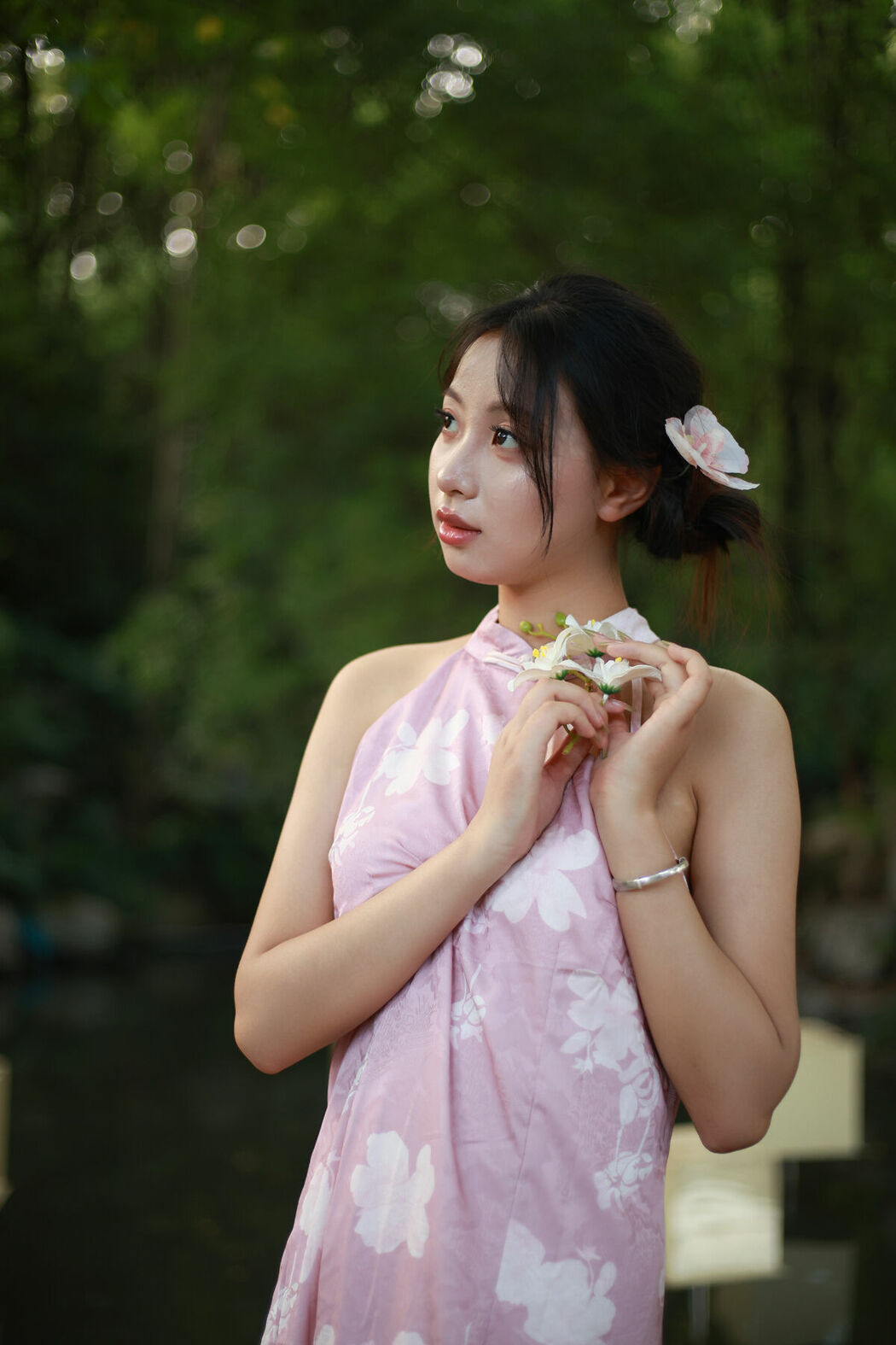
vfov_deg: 40.3
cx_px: 448
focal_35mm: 49
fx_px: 1829
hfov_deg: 27.5
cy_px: 672
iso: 640
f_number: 1.8
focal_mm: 50
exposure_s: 1/200
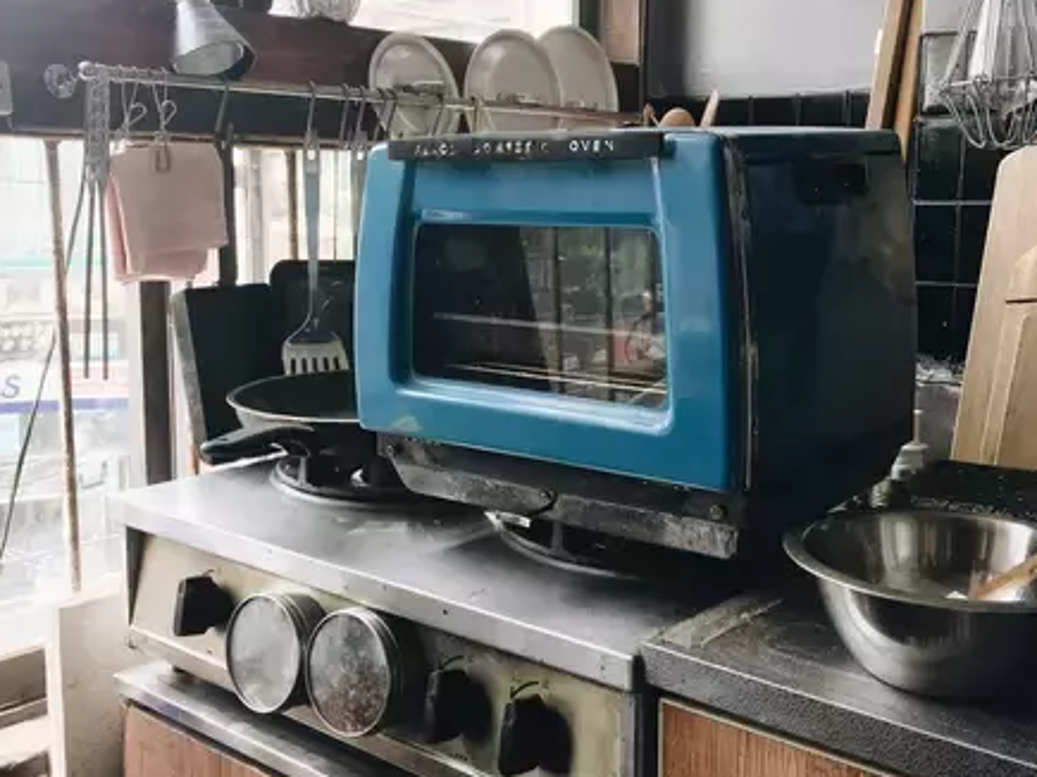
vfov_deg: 35.9
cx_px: 491
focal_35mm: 40
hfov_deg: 46.8
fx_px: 1198
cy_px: 353
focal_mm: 4.15
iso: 25
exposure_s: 1/120
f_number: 2.2
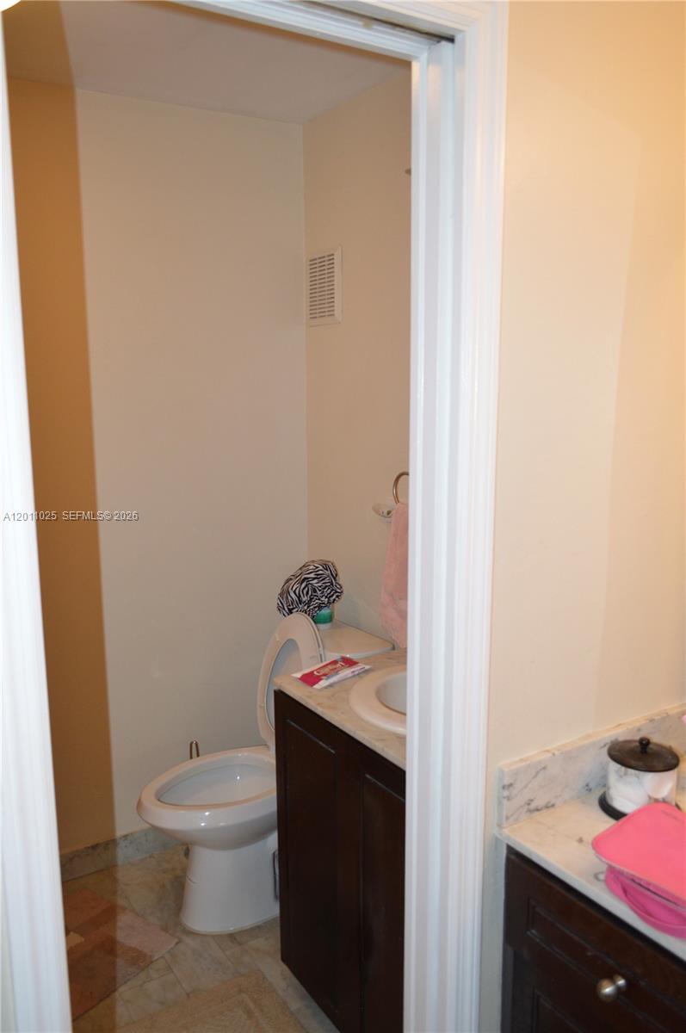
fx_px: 774
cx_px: 343
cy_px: 516
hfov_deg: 47.8
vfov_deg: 67.4
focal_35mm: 27
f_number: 3.5
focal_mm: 18
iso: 720
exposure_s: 1/60
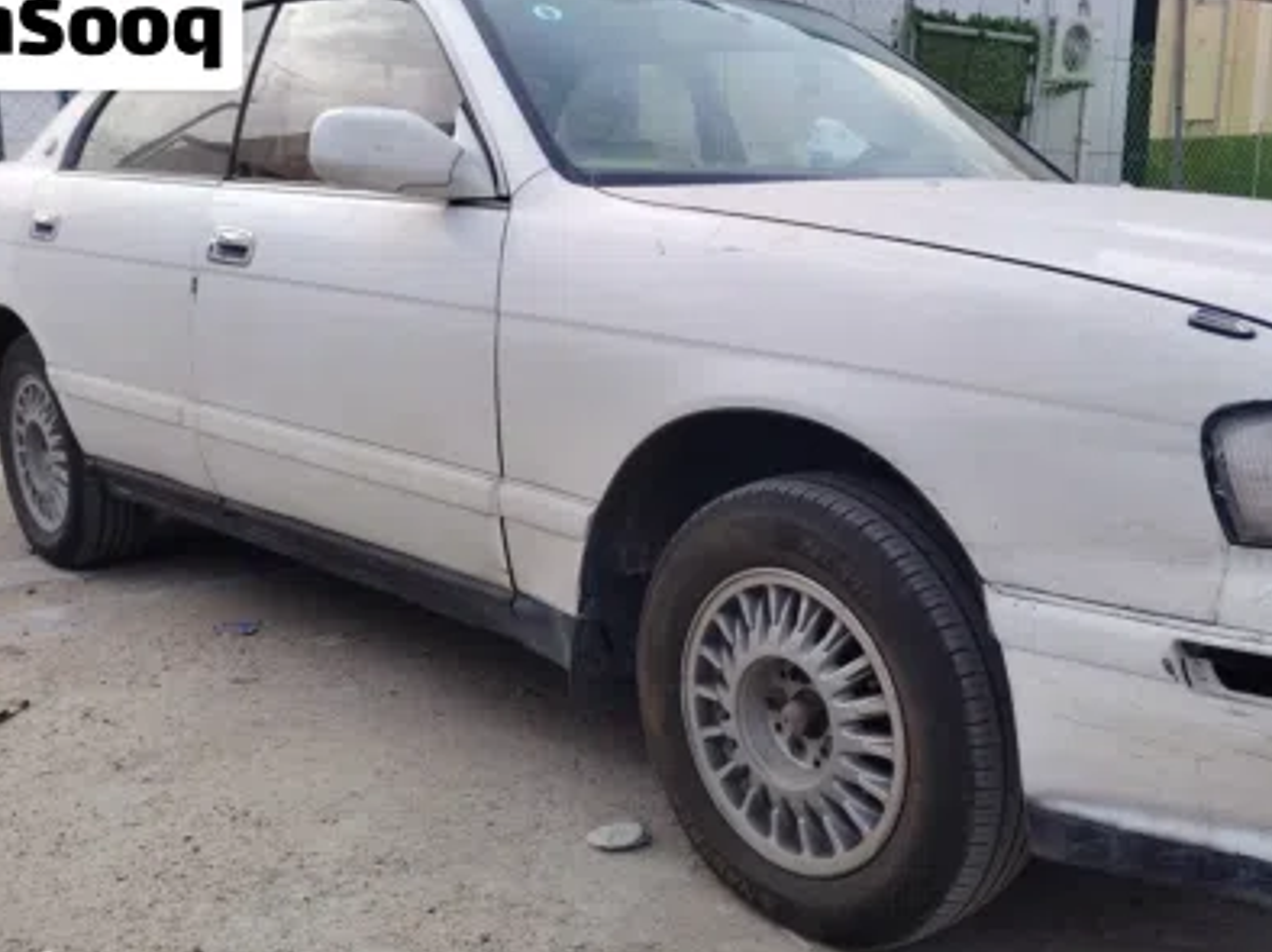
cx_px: 730
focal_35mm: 39
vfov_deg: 36.7
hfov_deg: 47.7
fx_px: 1432
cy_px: 555
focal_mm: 5.25
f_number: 1.75
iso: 100
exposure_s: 1/319
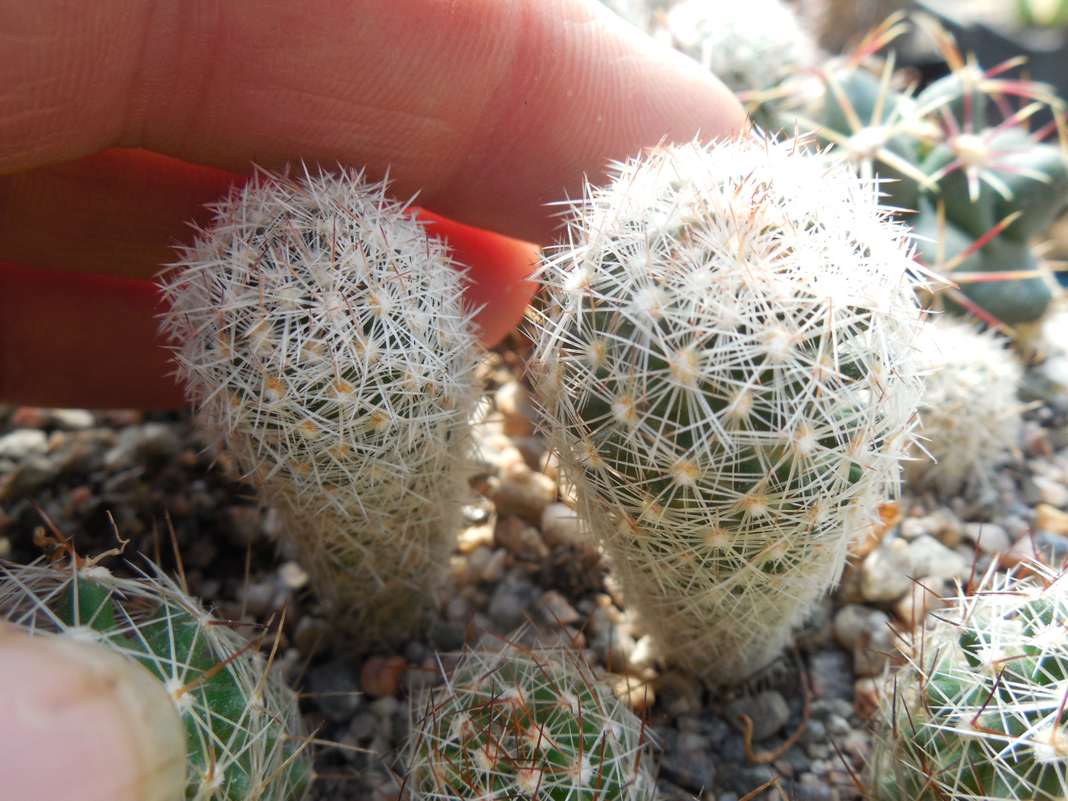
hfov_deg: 58.4
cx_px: 534
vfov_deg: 45.4
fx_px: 956
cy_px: 400
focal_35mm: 31
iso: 125
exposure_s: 1/100
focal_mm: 5.6
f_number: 3.6
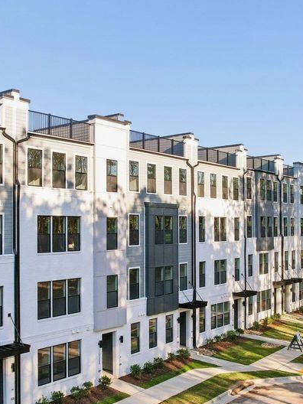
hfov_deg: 35.1
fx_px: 479
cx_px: 170
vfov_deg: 45.6
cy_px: 235
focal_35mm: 41
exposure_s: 1/50
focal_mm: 8.4
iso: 100
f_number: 2.8
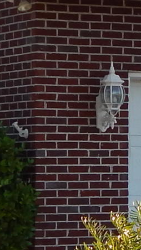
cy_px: 162
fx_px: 1829
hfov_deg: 4.3
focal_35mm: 275
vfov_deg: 7.8
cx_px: 302
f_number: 3.4
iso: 125
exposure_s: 1/200
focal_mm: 6.8
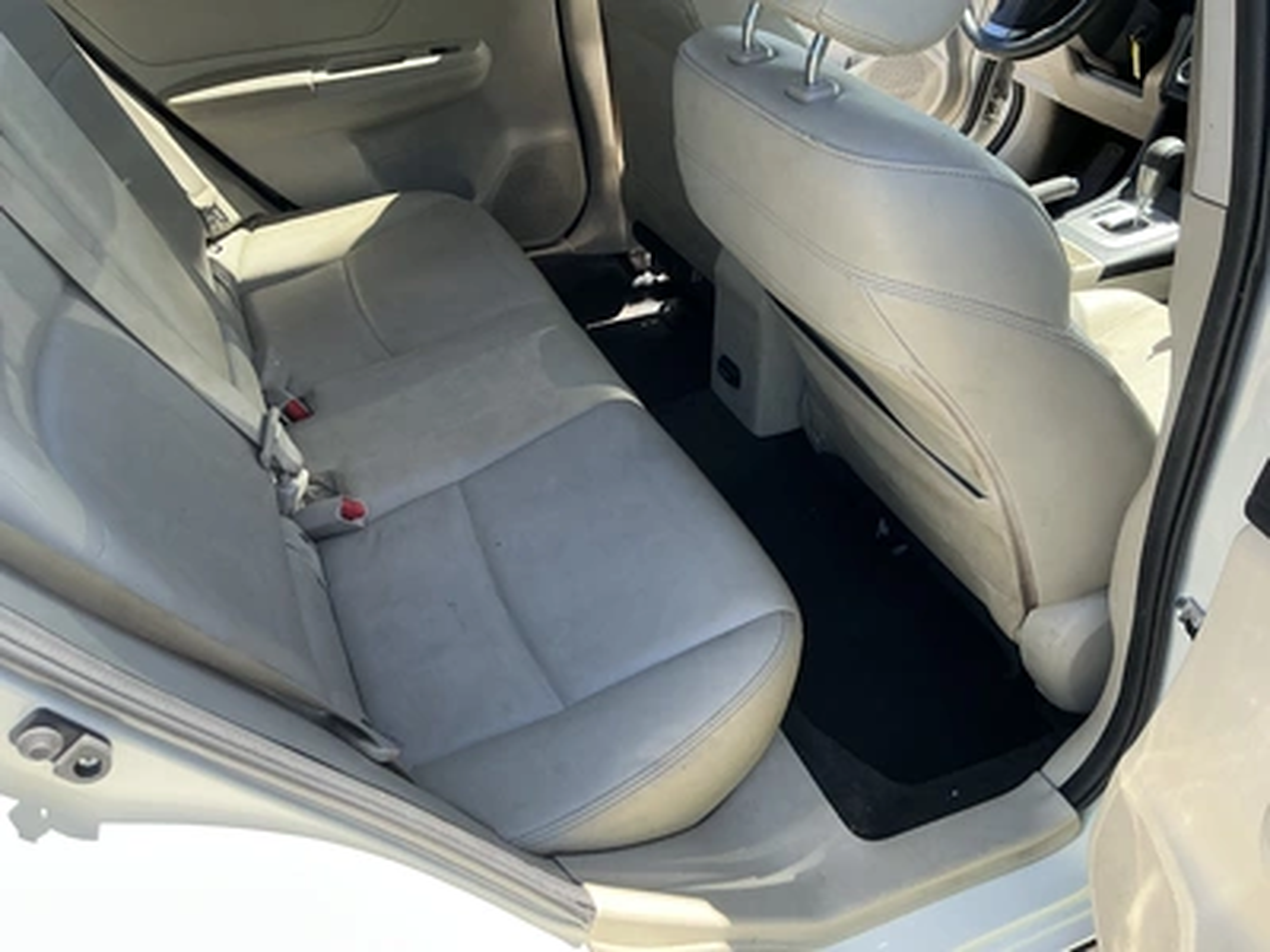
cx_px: 635
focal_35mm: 28
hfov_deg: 63.4
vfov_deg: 49.7
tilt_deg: -40.8
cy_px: 476
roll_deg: -0.9
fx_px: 1027
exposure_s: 1/193
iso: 25
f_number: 1.8
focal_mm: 3
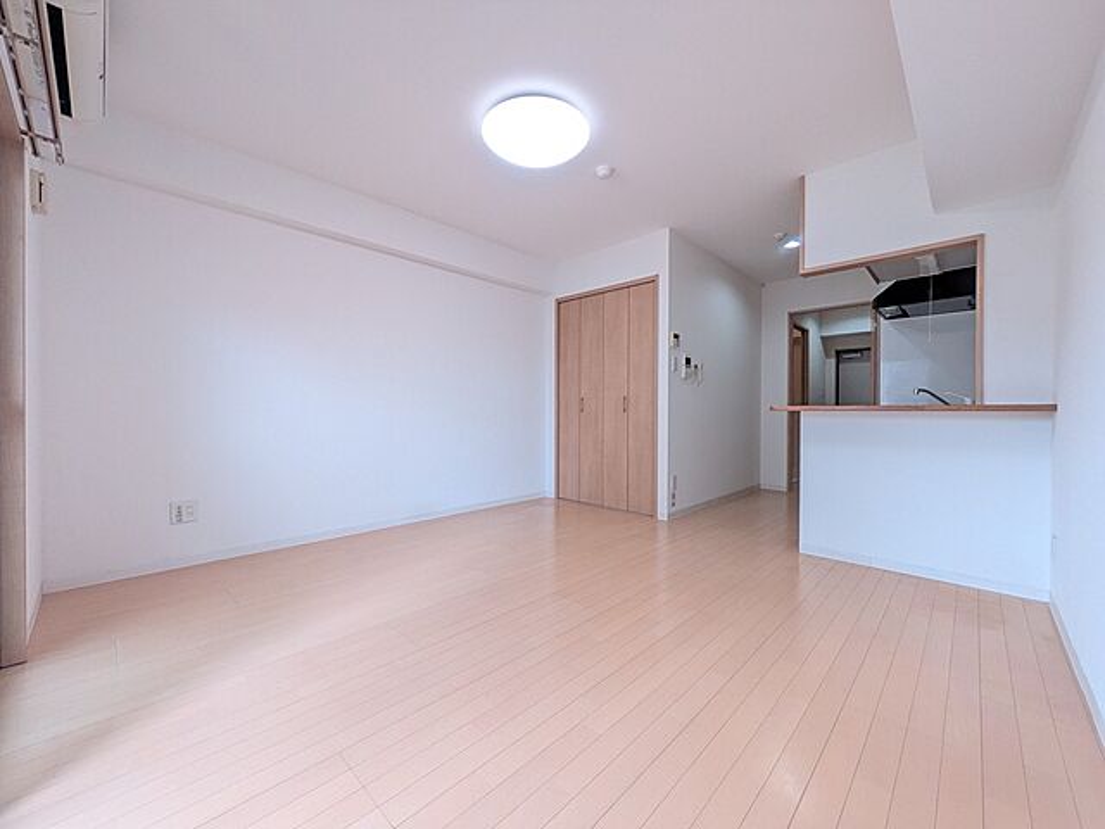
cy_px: 414
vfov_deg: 85.7
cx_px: 552
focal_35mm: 14
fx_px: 447
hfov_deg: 102.1
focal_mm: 1.83
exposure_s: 1/100
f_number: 2.2
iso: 139
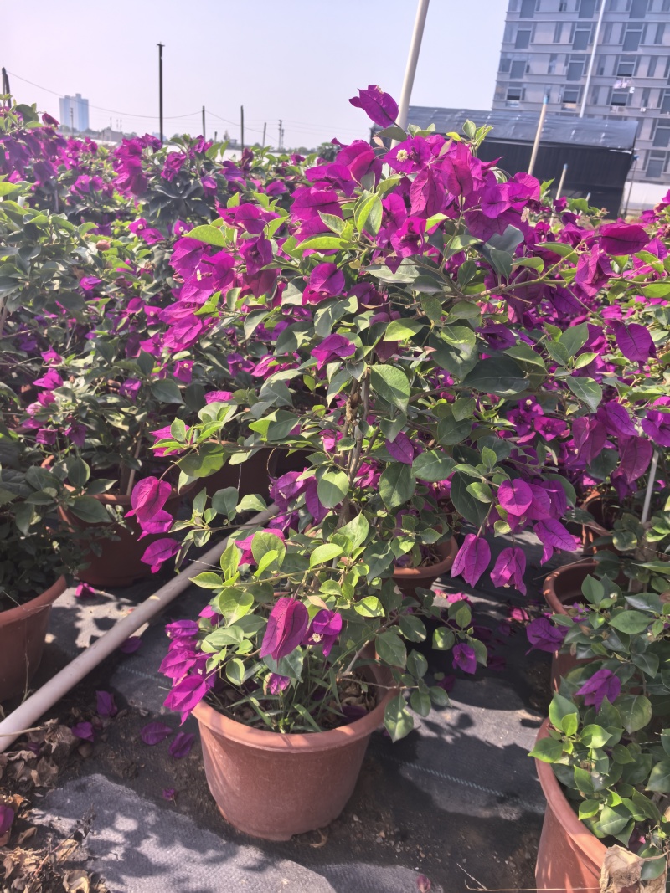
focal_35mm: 24
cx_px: 335
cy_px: 446
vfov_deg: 71.6
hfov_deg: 56.8
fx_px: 619
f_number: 4
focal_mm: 5.75
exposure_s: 1/967
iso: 80
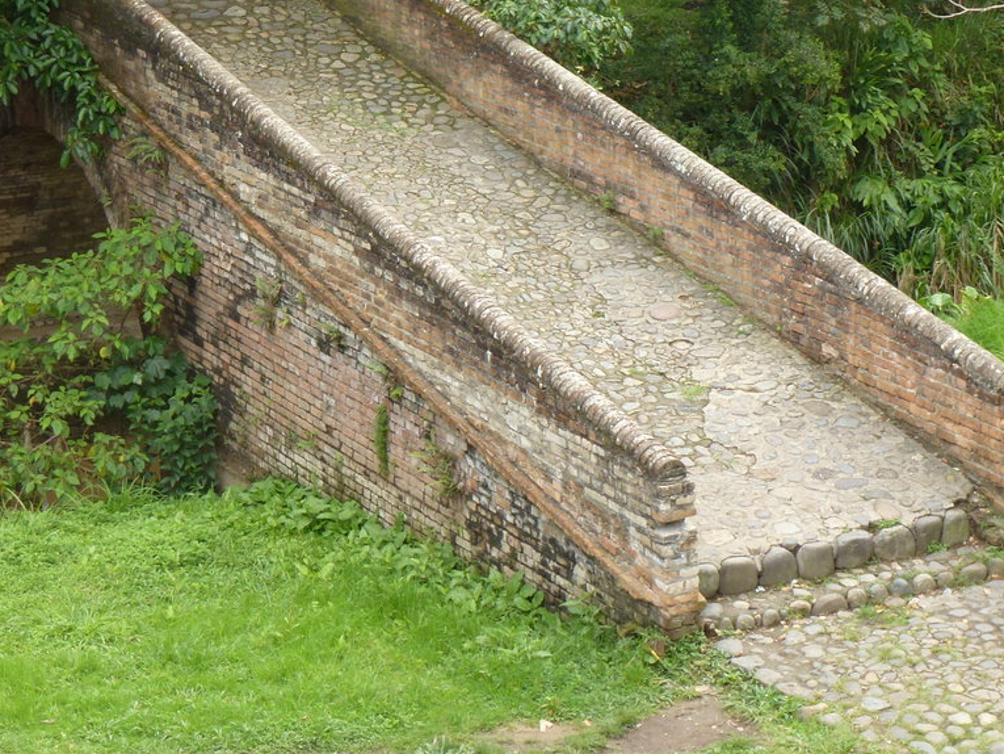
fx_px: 2959
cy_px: 200
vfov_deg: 14.5
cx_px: 386
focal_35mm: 102
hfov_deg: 19.2
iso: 100
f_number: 4.6
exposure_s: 1/100
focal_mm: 11.7
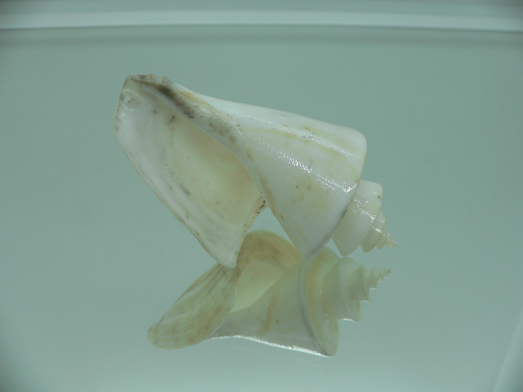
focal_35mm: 35
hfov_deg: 52.6
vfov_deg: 40.7
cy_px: 196
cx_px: 262
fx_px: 529
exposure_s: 1/80
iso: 80
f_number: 2.8
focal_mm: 4.6
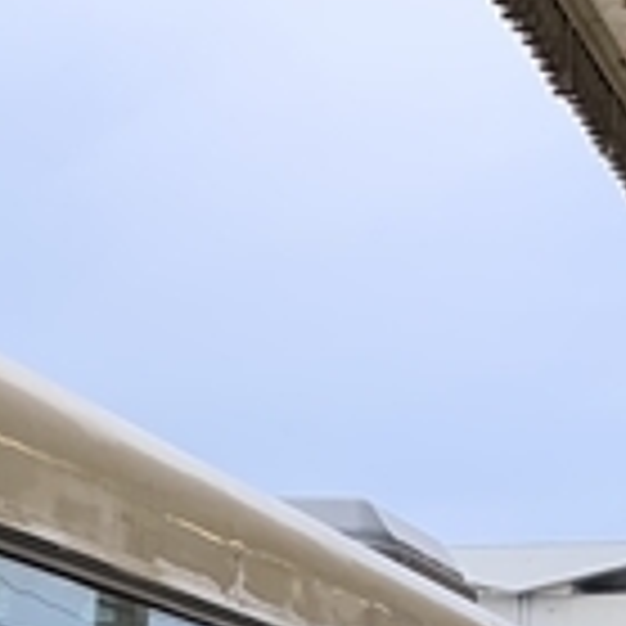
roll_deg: -3.5
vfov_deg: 12.3
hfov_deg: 12.0
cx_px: -545
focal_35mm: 132
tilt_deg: -3.2
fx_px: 2701
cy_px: 1054
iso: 50
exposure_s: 1/121
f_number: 1.8
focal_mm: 4.25
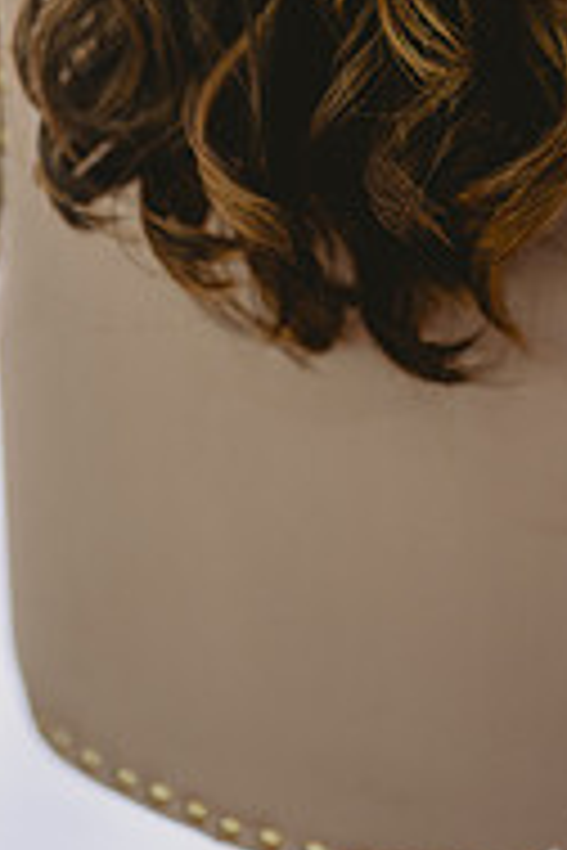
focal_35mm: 119
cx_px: 515
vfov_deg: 17.0
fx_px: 2811
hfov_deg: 11.4
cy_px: 126
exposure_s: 1/160
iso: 250
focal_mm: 50
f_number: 2
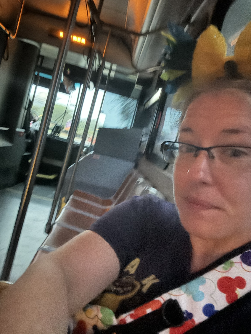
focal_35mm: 30
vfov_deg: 60.0
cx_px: 126
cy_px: 167
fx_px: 290
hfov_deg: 46.8
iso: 3200
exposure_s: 1/7
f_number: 1.9
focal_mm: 2.69
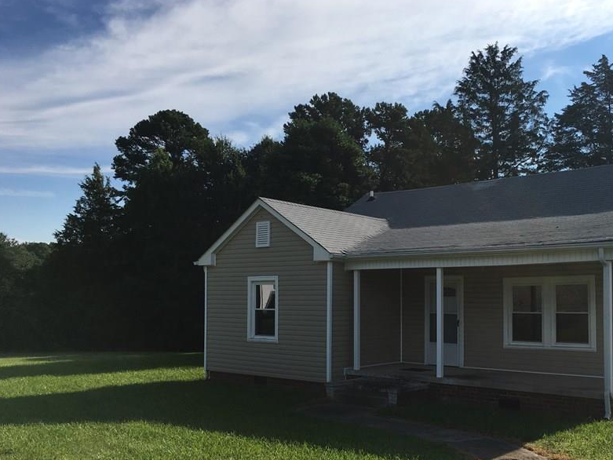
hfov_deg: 48.4
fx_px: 673
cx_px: 392
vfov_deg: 37.6
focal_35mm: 38
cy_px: 279
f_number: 2.2
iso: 25
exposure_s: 1/1832
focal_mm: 4.15
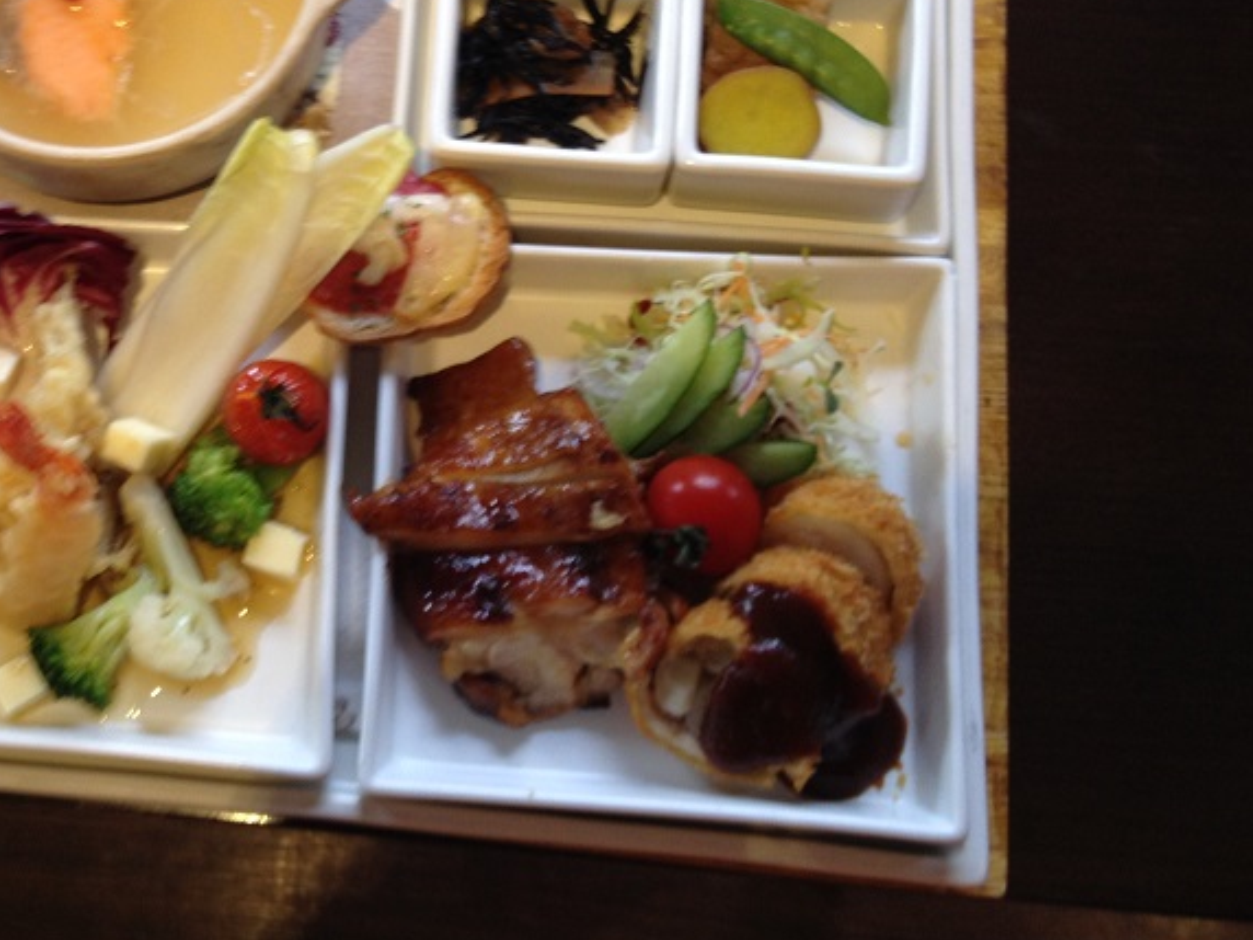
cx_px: 191
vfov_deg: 24.2
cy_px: 247
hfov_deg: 31.1
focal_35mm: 60
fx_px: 2172
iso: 50
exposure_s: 1/20
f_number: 2.4
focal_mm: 4.28
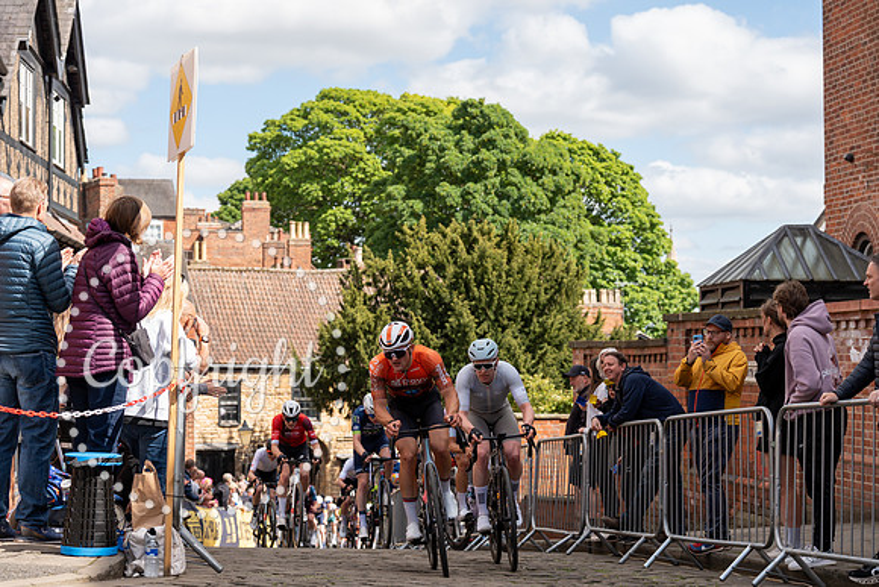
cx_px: 440
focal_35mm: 70
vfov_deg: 19.5
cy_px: 294
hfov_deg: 28.8
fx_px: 1709
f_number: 5
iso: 320
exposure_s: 1/1000
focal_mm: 70
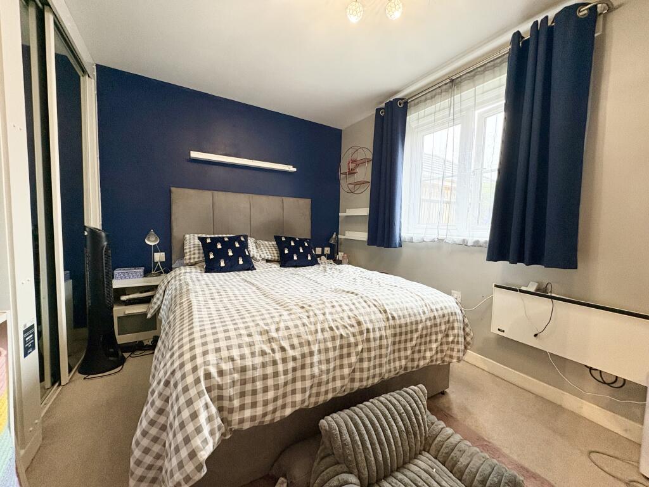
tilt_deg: -3.8
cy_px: 244
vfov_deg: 85.7
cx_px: 324
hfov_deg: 102.1
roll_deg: -0.9
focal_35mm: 14
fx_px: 262
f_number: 2.2
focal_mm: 2.22
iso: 250
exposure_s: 1/66
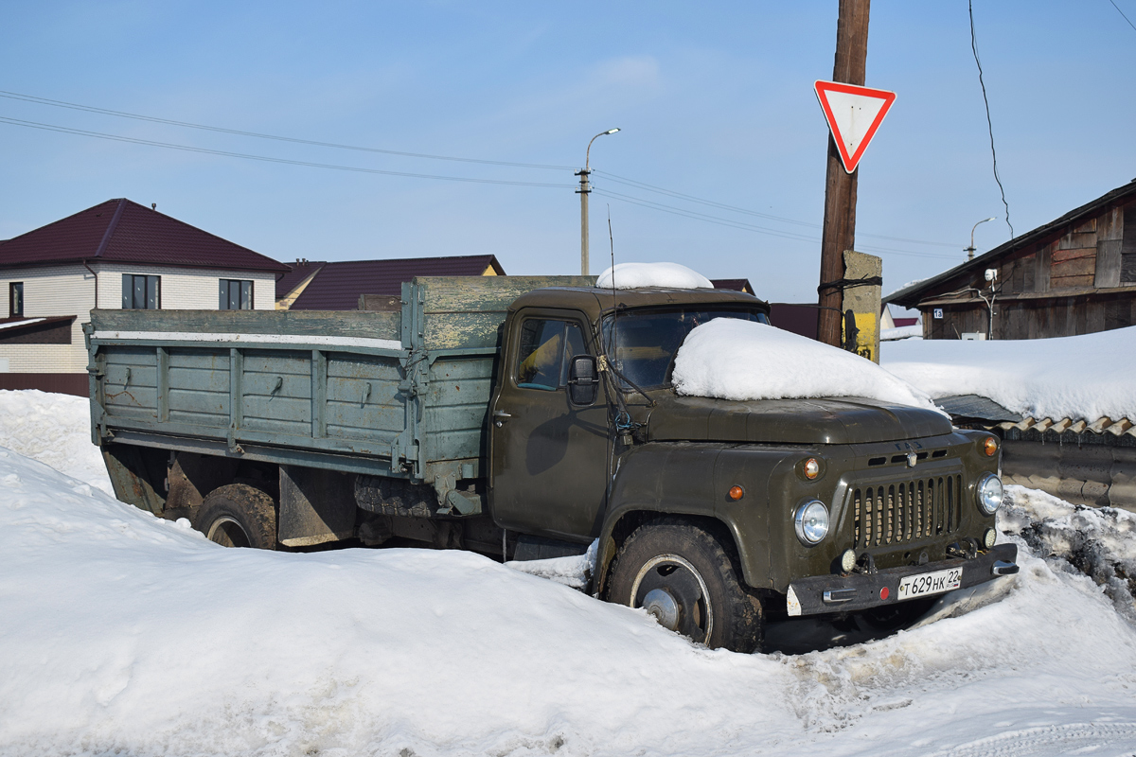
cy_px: 378
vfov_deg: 26.5
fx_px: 1609
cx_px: 568
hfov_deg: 38.9
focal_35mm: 51
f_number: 6.3
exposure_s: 1/800
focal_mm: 34
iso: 100
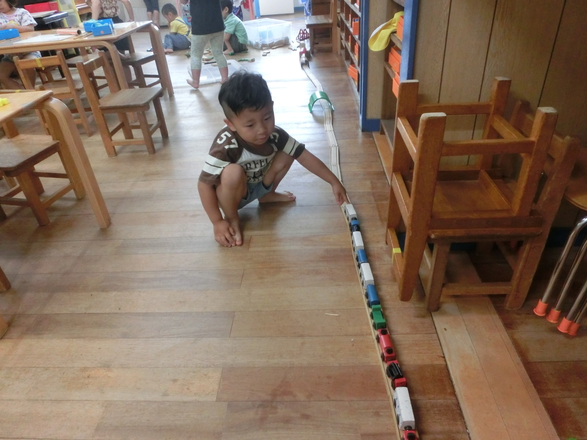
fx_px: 407
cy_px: 220
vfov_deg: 56.8
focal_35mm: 24
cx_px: 294
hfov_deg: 71.6
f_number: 3
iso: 640
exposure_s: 1/125
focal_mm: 4.24
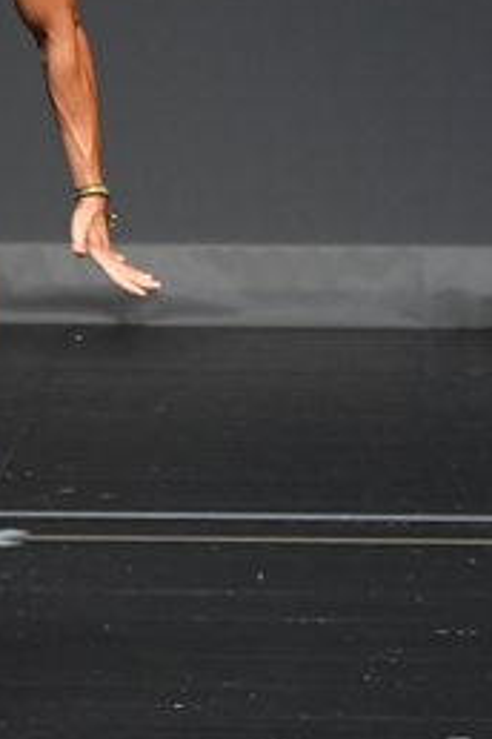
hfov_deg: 1.5
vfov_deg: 2.3
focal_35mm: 900
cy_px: 195
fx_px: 18449
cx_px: -133
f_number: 5.6
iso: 2500
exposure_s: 1/400
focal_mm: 200
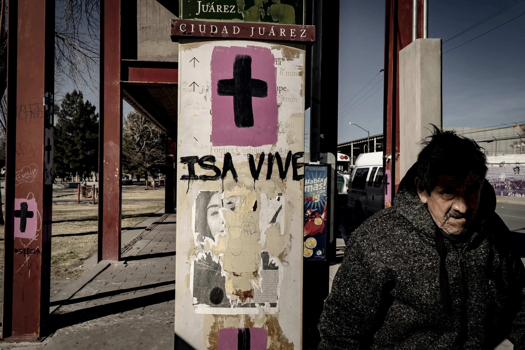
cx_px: 262
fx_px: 437
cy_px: 175
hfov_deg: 61.9
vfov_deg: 43.6
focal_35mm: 30
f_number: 11
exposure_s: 1/250
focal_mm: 20
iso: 100
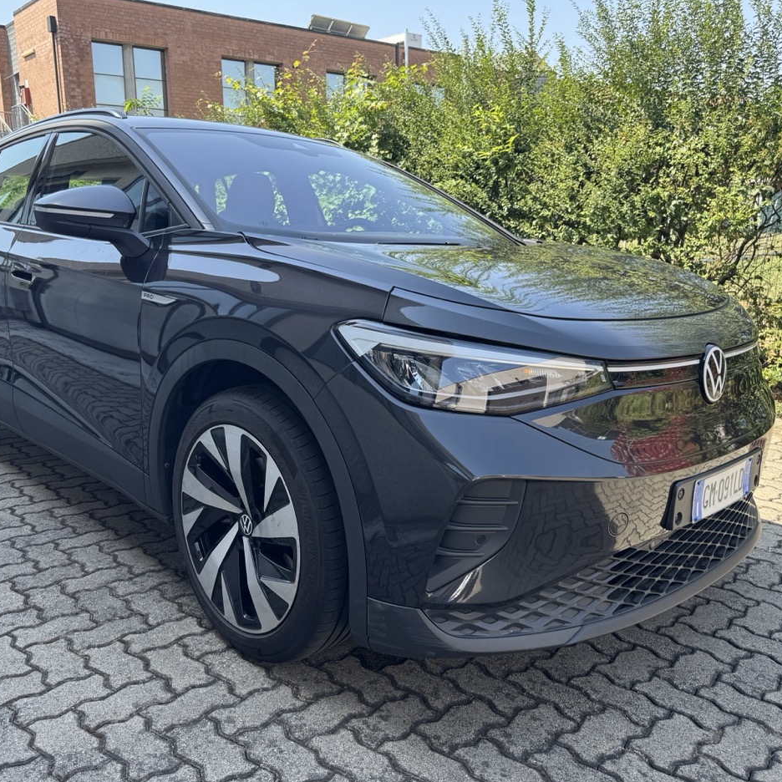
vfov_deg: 55.6
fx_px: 741
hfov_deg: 55.4
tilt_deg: -11.2
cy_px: 393
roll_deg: +1.7
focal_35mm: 29
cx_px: 338
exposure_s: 1/832
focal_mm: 6.76
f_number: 1.78
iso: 80
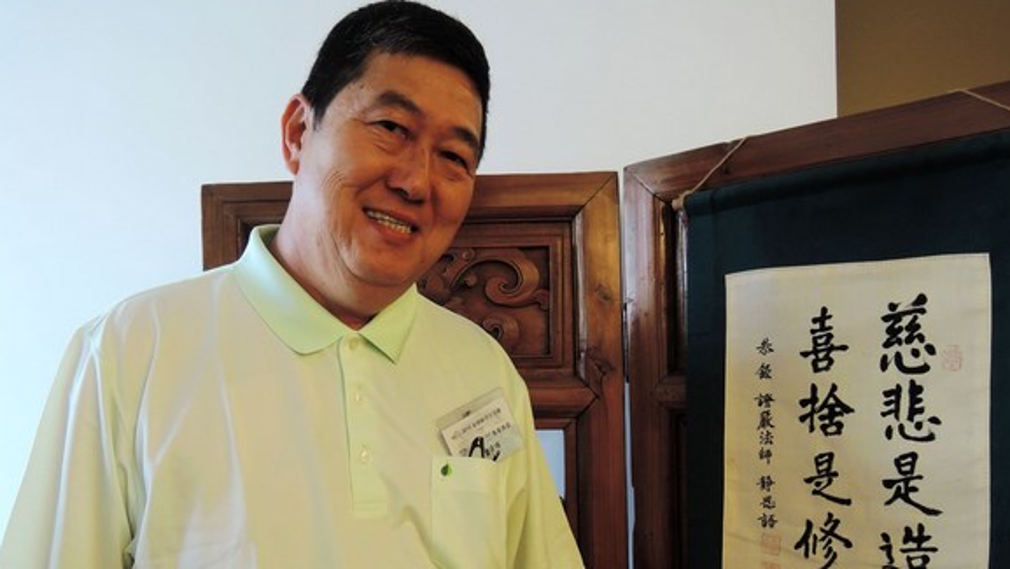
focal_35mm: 29
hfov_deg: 66.0
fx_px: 777
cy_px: 401
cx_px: 499
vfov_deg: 39.5
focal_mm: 5.1
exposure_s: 1/30
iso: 280
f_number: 2.8
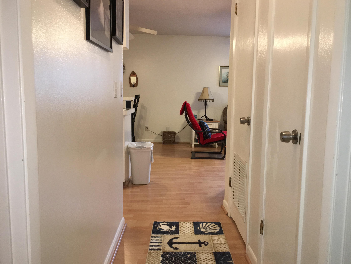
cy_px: 136
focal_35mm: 31
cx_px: 185
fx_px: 314
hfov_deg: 58.3
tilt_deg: -5.9
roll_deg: -1.1
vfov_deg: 45.4
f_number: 2.2
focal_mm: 4.15
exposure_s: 1/30
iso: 100
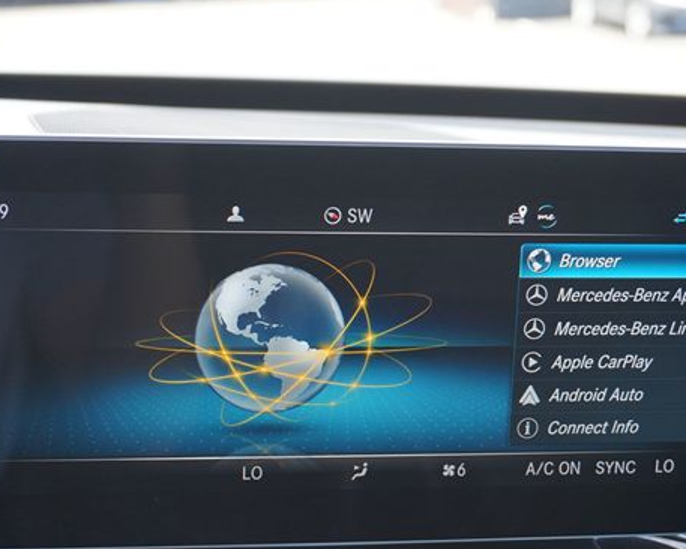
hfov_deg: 30.0
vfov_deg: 24.2
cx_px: 293
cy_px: 310
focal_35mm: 63
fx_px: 1280
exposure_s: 1/60
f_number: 5
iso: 200
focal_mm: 32
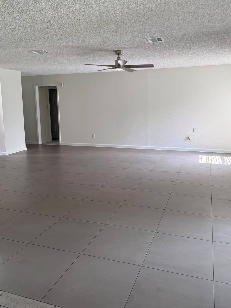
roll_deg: +0.7
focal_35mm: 27
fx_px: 240
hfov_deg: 51.2
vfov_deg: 65.1
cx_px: 129
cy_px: 135
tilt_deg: -7.0
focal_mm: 6.76
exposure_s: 1/202
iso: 100
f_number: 1.78
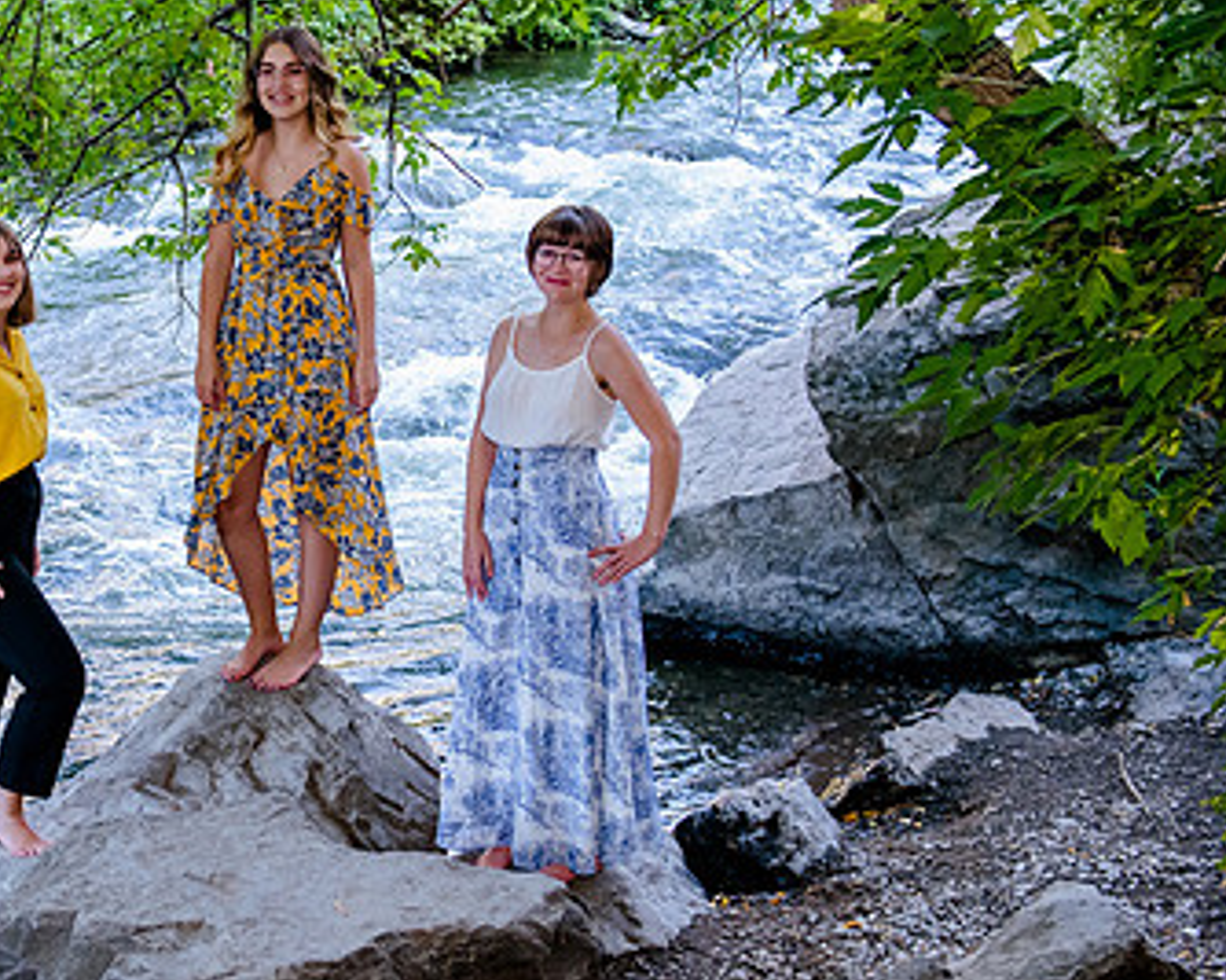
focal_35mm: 74
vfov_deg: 20.6
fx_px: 2684
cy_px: 362
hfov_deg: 25.0
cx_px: 137
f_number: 4
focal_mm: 38
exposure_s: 1/160
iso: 1600
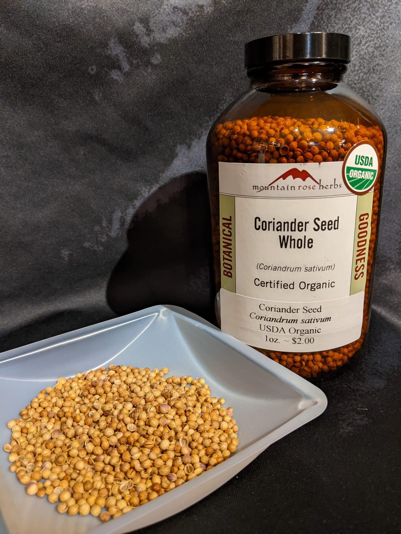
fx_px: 417
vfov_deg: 65.3
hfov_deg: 51.4
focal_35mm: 27
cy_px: 267
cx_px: 200
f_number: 1.8
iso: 247
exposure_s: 1/24
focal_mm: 4.44
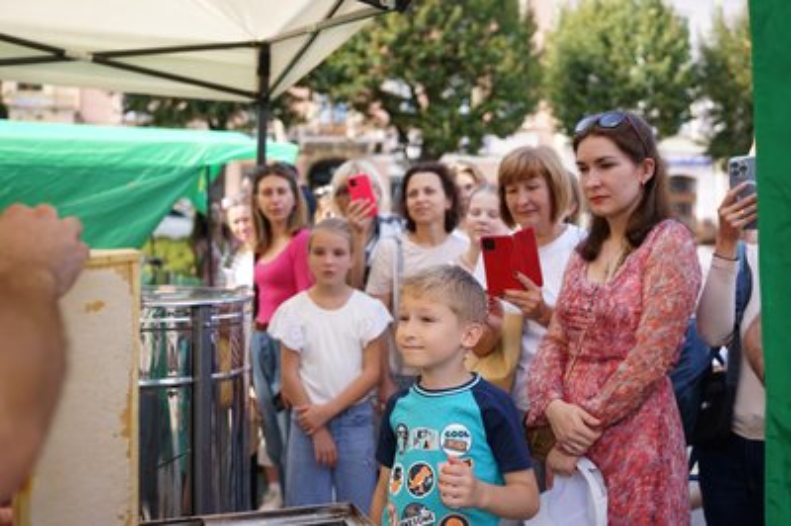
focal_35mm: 35
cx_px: 396
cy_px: 263
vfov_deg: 37.8
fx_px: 768
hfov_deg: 54.5
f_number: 2.5
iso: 500
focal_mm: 35
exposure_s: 1/1250
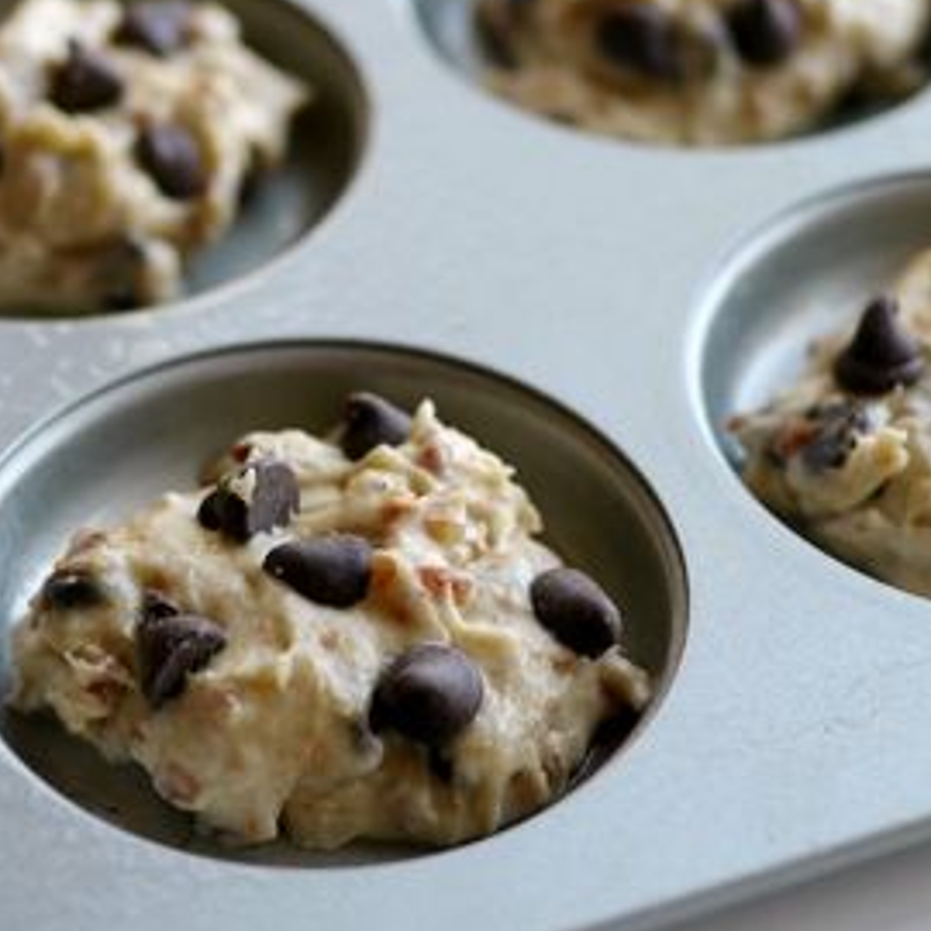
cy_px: 471
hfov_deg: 18.5
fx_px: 2860
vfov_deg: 18.5
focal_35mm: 94
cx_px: 353
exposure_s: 1/250
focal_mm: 25
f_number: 2
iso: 100
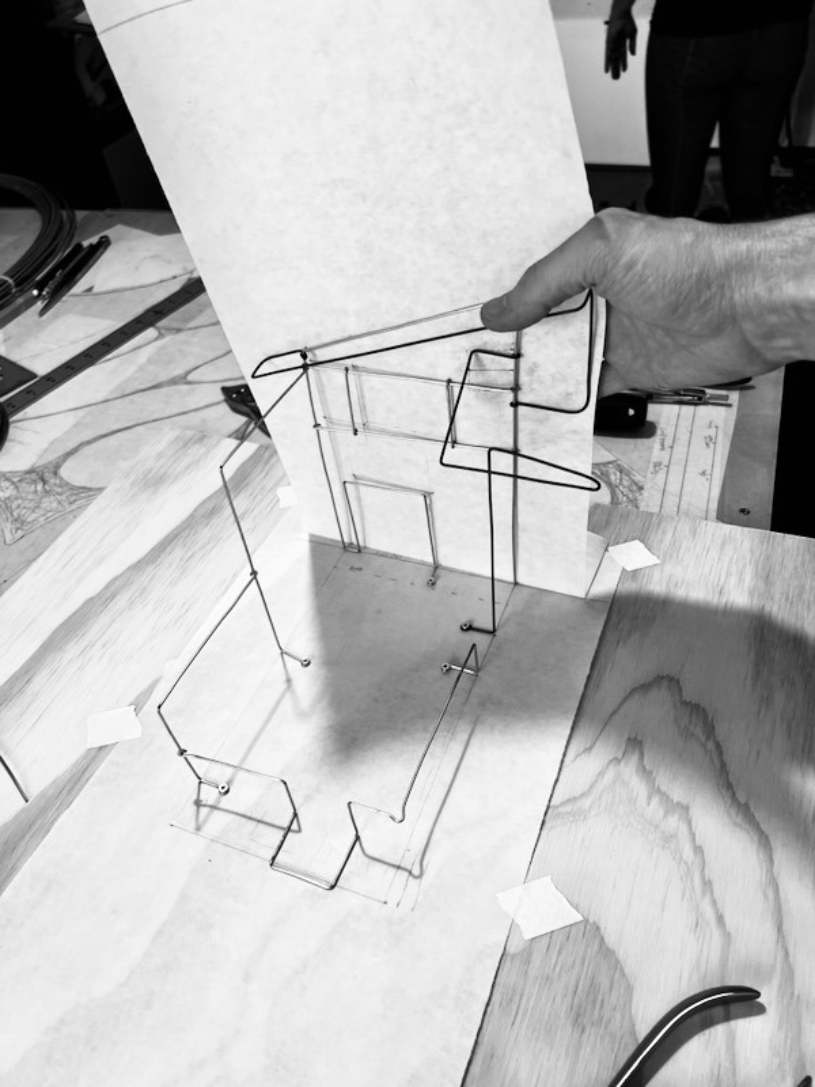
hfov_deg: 53.1
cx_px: 408
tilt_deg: -44.2
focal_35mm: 26
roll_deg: +9.9
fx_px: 816
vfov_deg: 67.3
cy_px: 544
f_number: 1.5
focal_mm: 5.7
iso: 125
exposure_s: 1/111
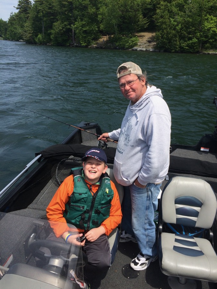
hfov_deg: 48.2
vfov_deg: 61.7
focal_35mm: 29
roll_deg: -1.1
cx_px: 108
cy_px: 144
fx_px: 242
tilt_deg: -22.4
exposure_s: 1/2160
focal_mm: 4.15
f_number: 2.2
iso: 32
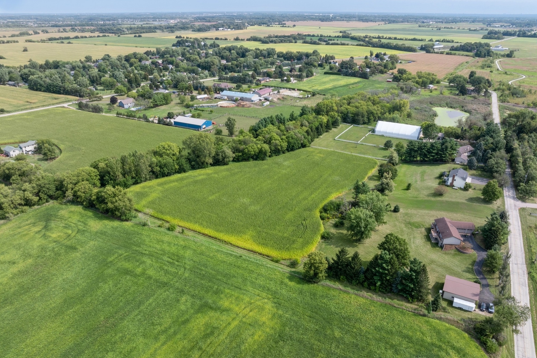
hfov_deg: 71.5
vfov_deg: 51.2
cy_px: 196
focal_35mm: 25
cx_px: 268
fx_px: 373
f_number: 11
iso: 100
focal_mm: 12.29
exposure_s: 1/120
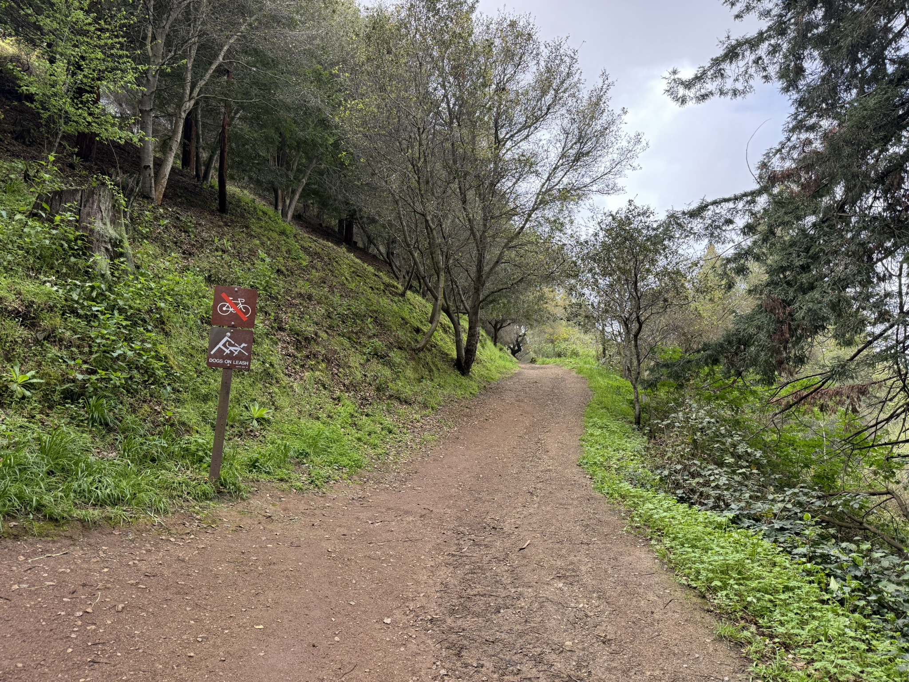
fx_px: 630
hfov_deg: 71.6
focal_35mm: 24
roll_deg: +1.1
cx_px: 454
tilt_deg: +9.7
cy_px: 341
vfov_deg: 56.8
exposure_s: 1/412
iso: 100
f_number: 1.78
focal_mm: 6.76
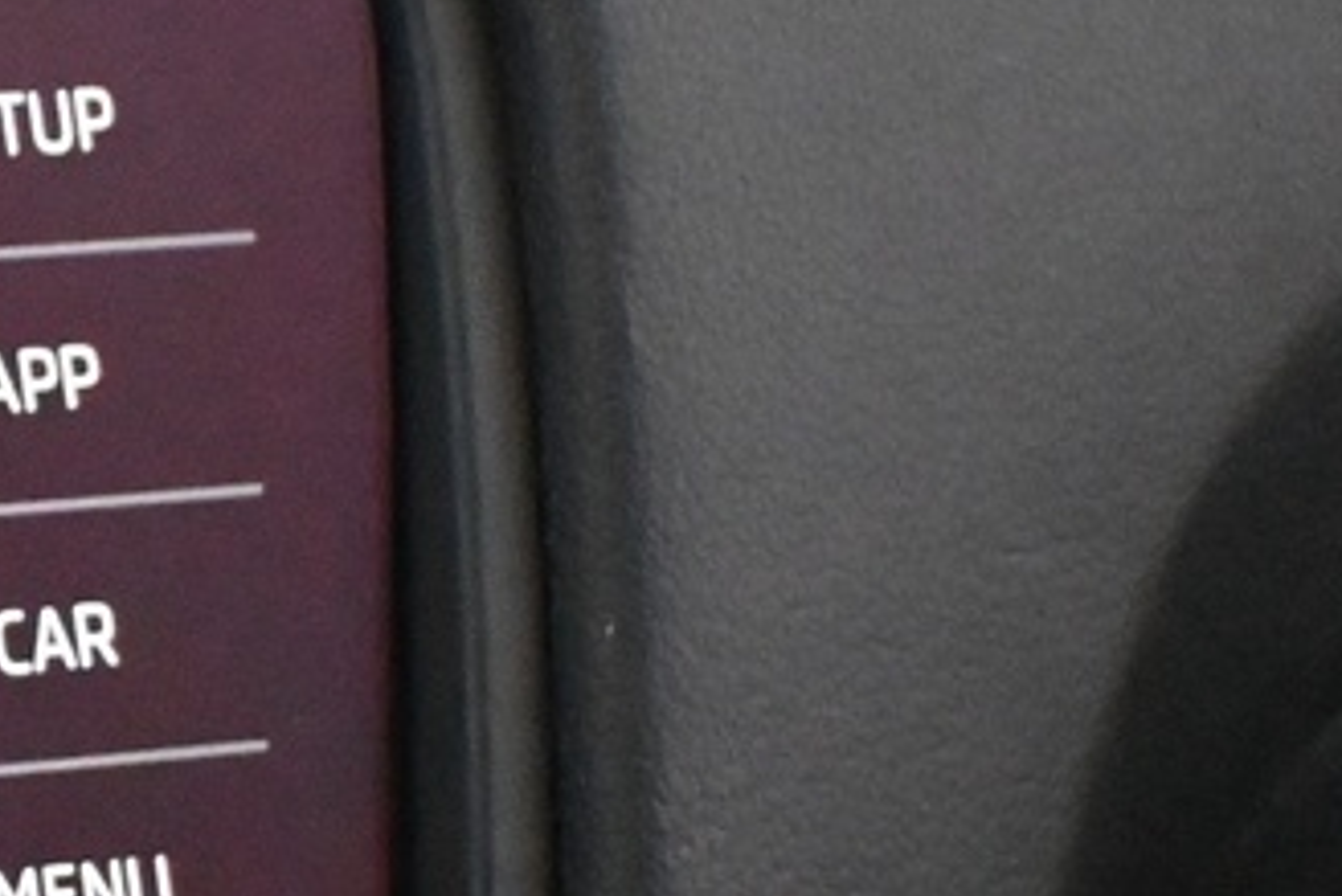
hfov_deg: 8.4
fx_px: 8279
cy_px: 818
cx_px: -1952
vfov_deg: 6.2
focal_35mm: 222
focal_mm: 30
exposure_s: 1/60
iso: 8000
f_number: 4.8
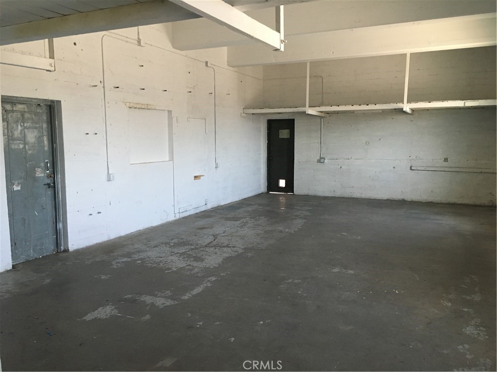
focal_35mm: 29
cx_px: 248
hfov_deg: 61.7
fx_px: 416
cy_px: 186
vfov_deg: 48.2
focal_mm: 4.15
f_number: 2.2
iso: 125
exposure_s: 1/30
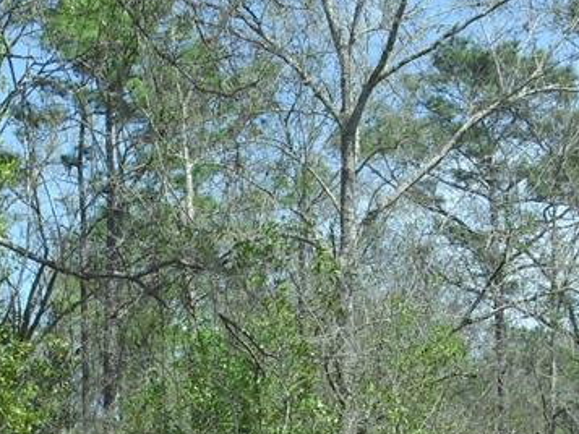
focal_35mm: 109
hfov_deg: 18.0
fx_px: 1824
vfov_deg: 13.4
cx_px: 271
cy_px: 429
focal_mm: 6.2
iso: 100
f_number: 8
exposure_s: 1/200
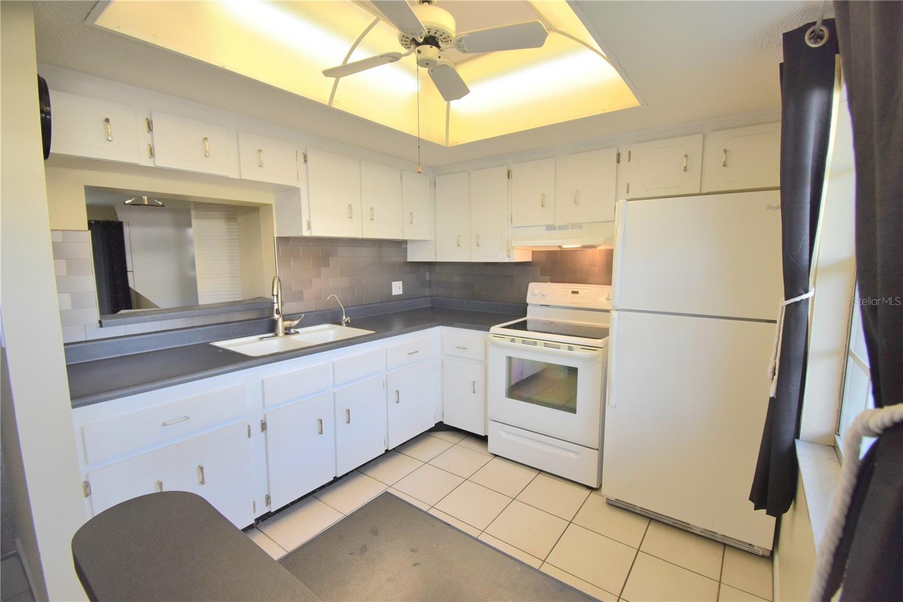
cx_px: 452
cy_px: 301
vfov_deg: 77.3
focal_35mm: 15
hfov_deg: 100.4
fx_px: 376
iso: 400
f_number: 5.6
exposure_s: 1/125
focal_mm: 10
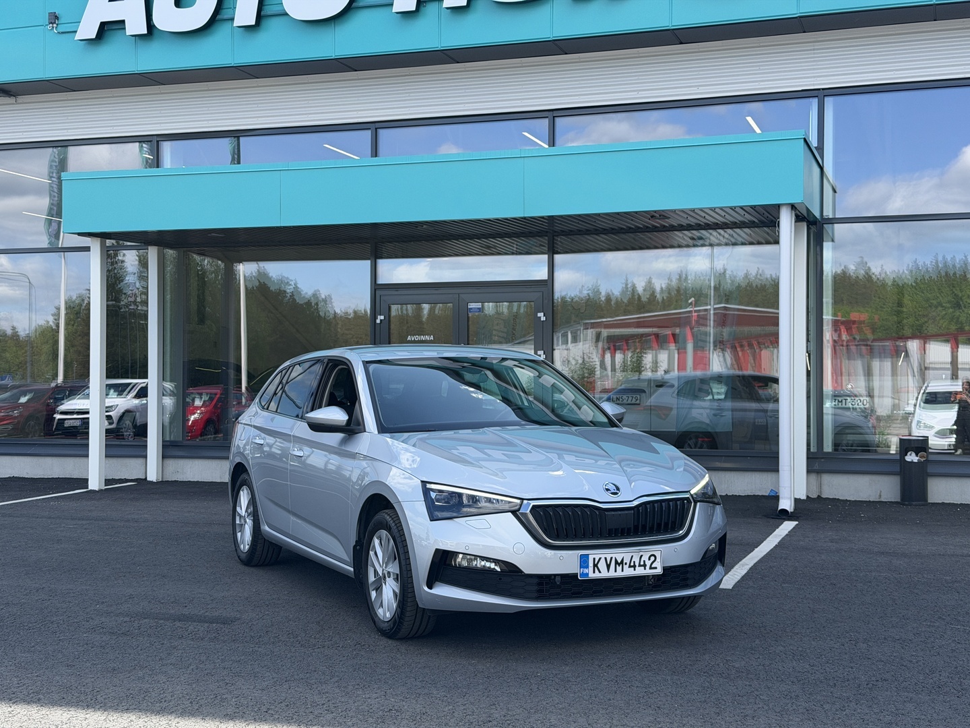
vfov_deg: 30.3
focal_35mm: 48
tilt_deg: +1.3
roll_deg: -0.6
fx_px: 1345
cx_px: 485
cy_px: 364
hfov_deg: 39.7
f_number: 1.78
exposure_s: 1/1543
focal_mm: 6.76
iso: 64
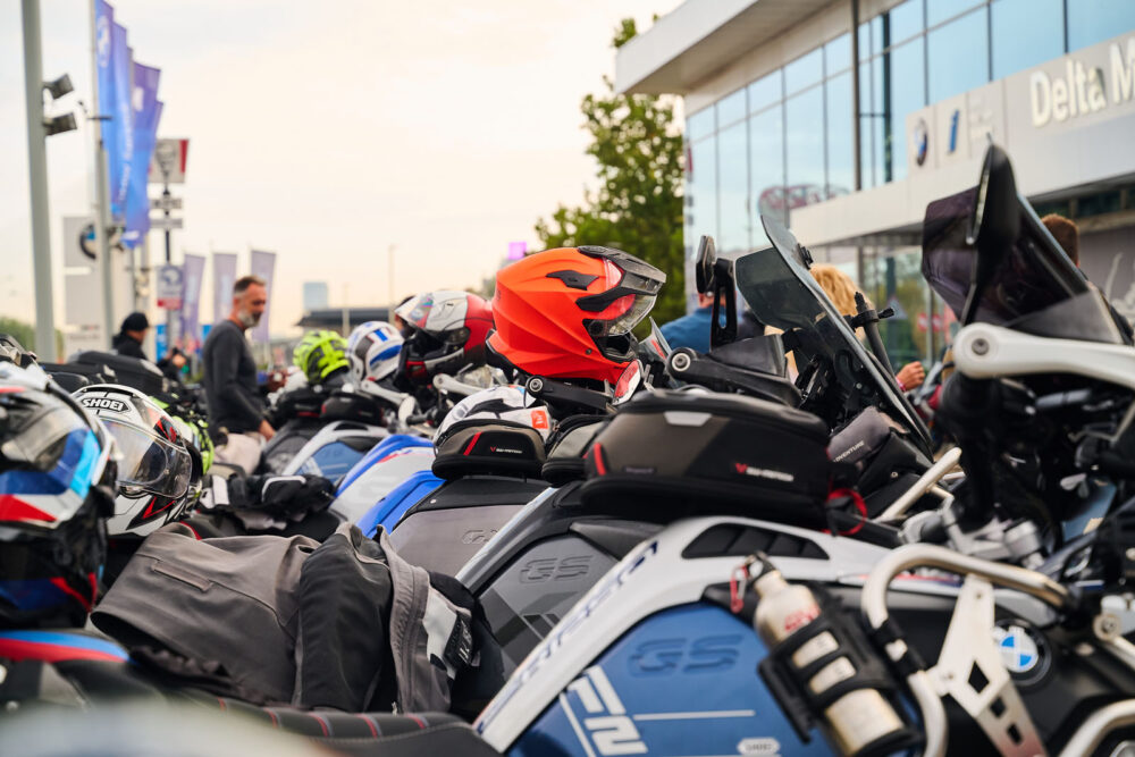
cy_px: 378
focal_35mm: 67
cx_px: 568
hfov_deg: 30.1
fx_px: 2113
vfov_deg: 20.3
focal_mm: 67
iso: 800
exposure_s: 1/400
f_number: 4.5
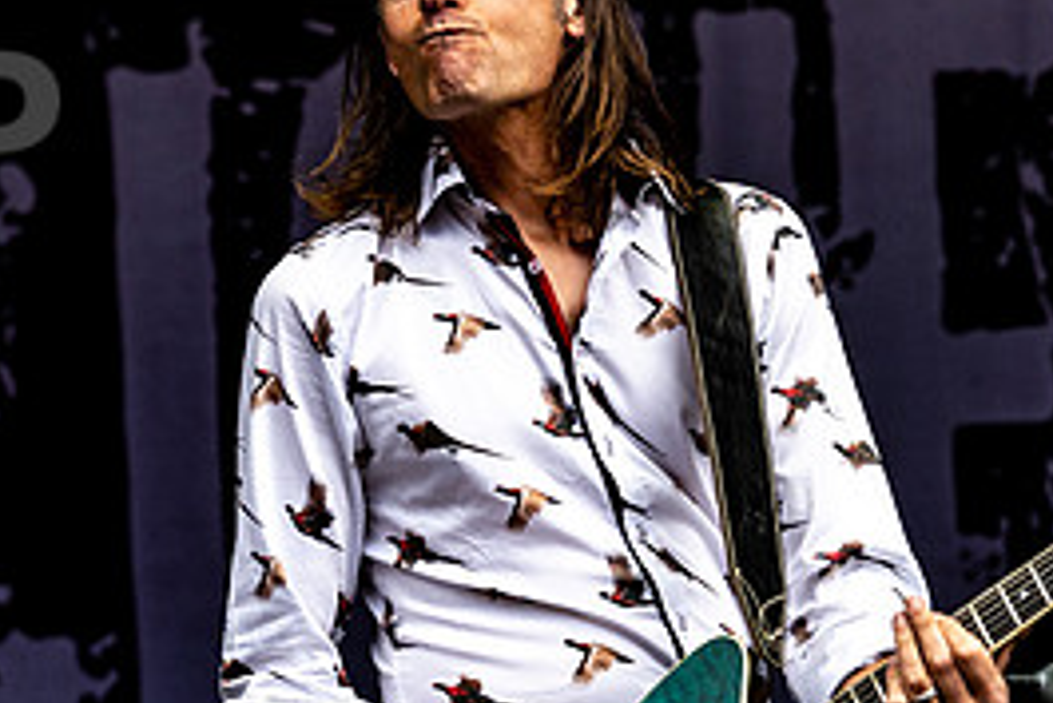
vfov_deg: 5.3
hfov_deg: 7.9
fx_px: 7580
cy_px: 502
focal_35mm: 259
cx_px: 744
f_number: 5
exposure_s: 1/640
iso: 900
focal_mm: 105
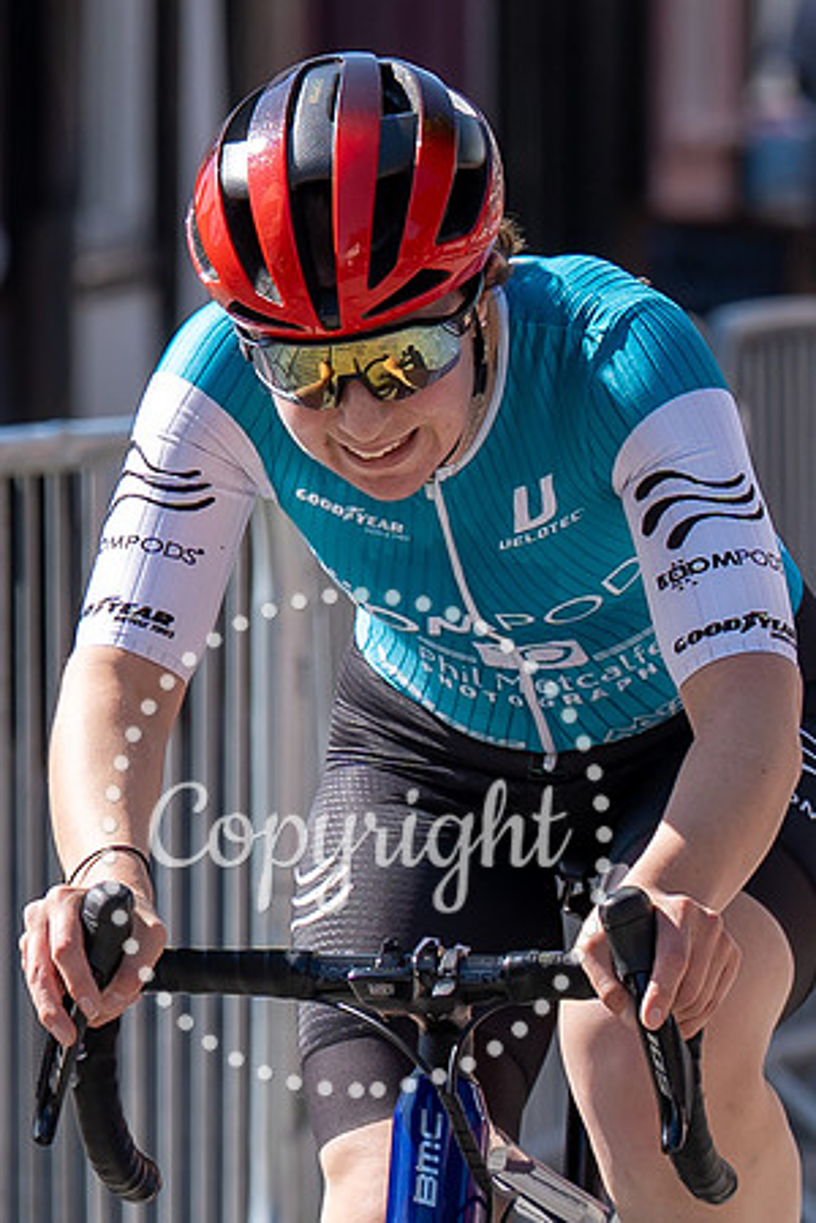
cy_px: 291
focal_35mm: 691
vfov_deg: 3.0
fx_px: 23498
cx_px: 779
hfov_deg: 2.0
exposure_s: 1/1000
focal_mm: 122
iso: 100
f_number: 3.5
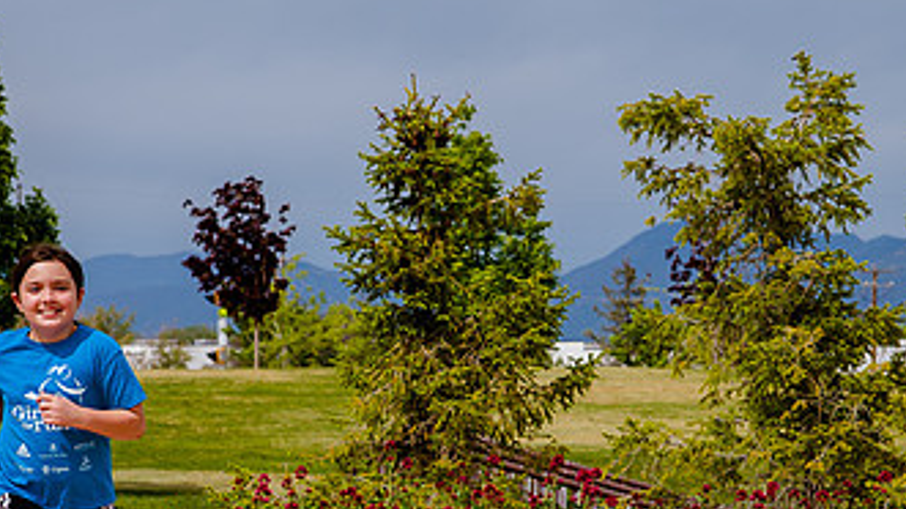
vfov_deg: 6.8
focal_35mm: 177
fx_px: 4251
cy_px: 380
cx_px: 502
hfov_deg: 12.2
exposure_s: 1/640
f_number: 6.3
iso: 200
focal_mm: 82
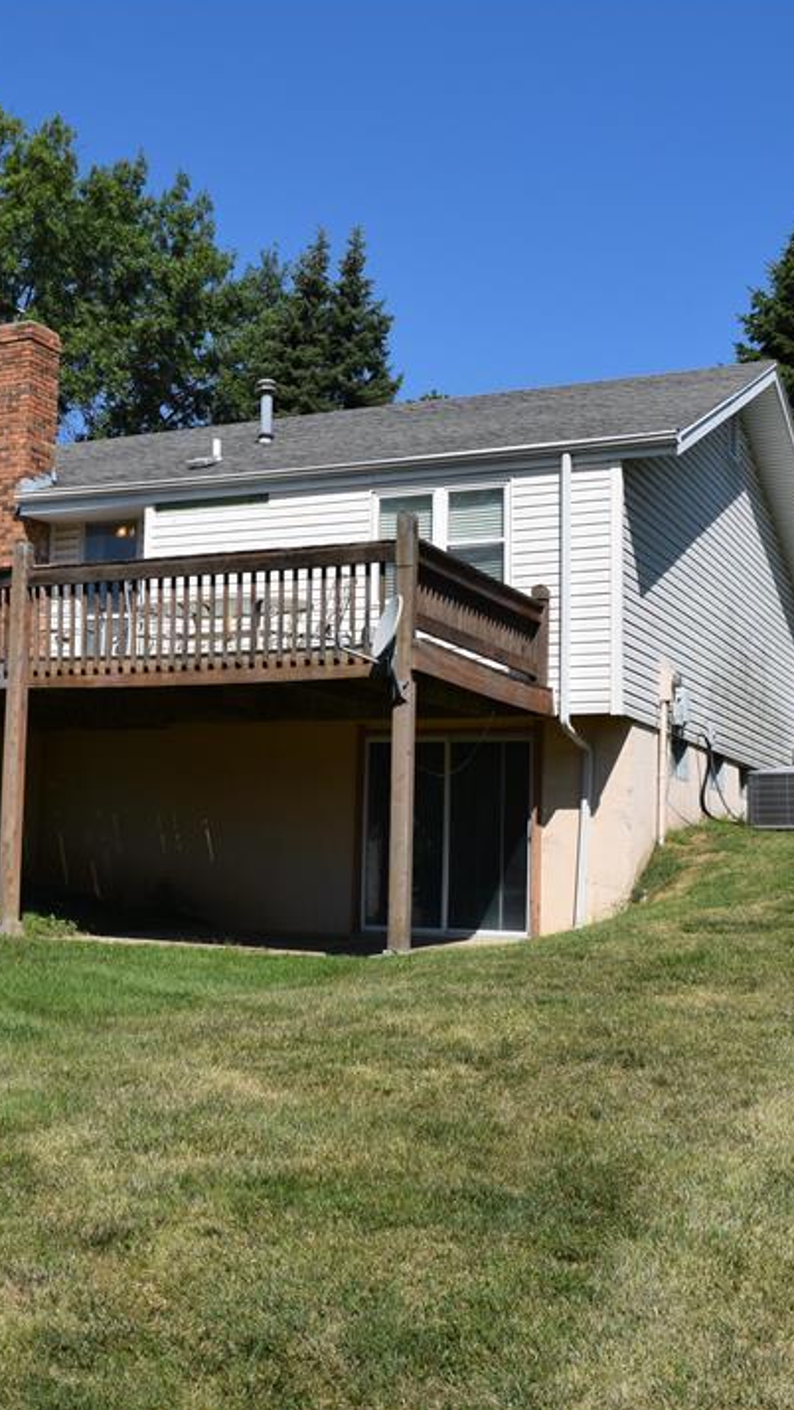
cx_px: 126
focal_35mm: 43
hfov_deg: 27.0
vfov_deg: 47.3
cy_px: 699
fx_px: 1608
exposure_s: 1/400
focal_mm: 18
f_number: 10
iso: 200
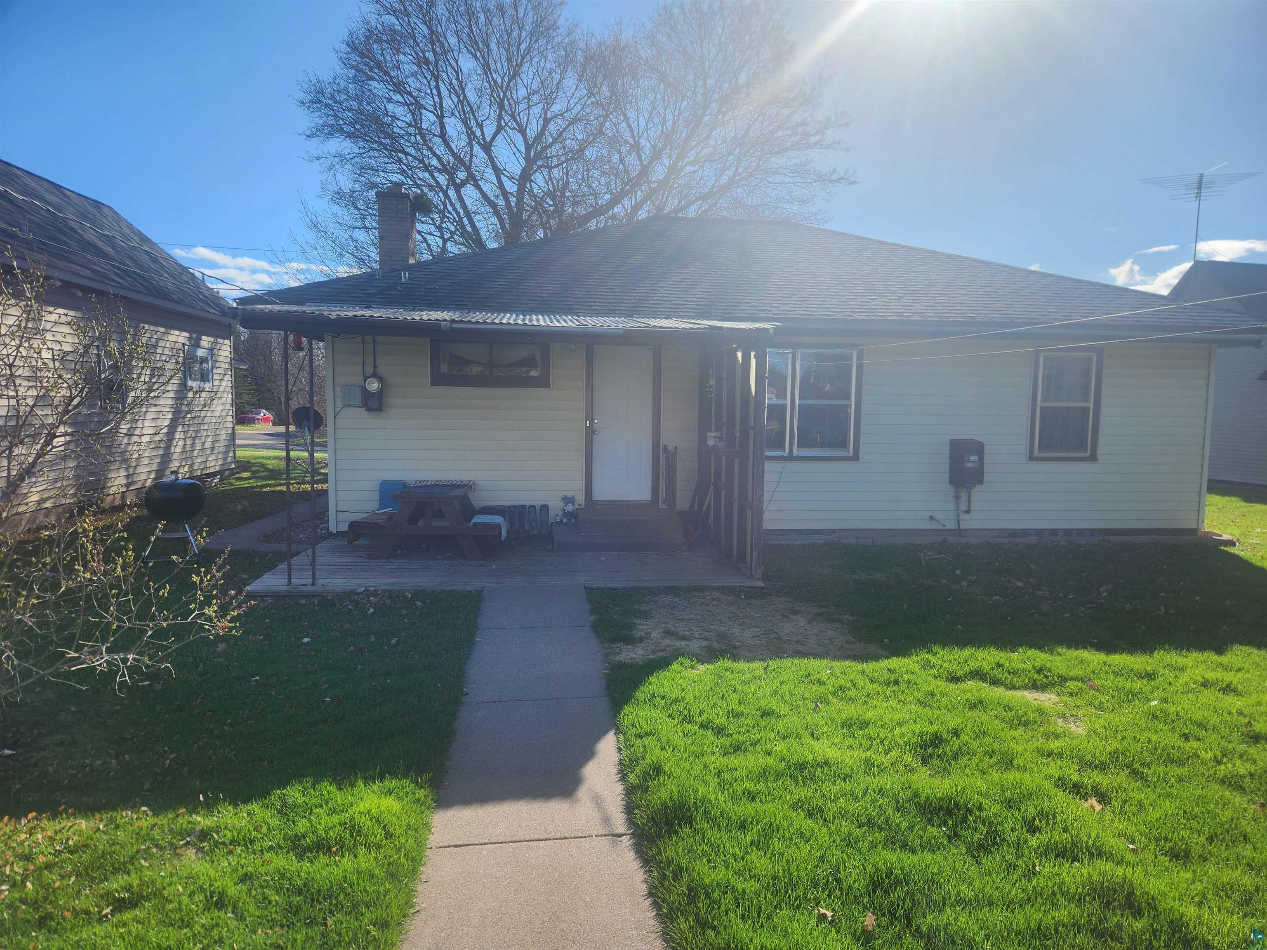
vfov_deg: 58.9
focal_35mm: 23
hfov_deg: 73.9
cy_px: 475
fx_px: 842
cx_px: 634
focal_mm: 5.4
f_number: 1.8
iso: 20
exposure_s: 1/1728
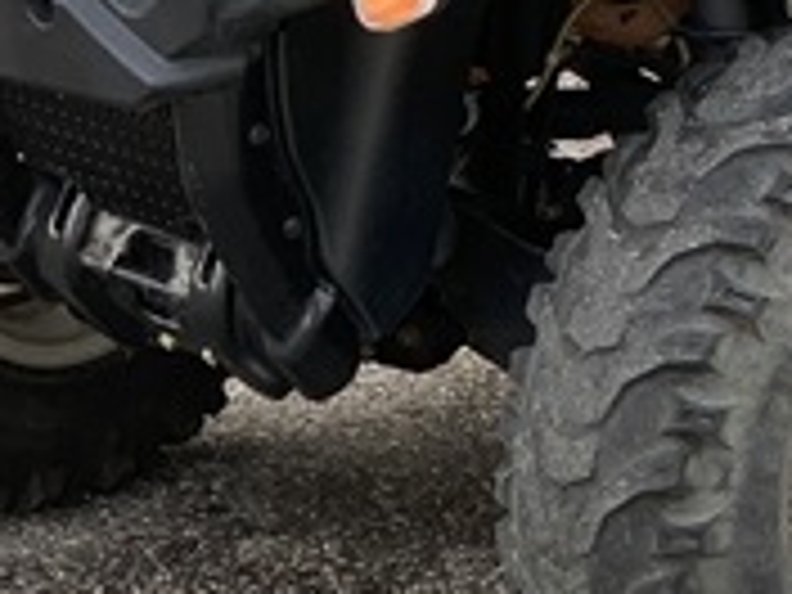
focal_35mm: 237
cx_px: 927
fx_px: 5422
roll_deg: -1.9
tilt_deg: -11.7
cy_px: -202
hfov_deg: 8.3
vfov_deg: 6.2
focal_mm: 6
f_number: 2.4
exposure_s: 1/122
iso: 25
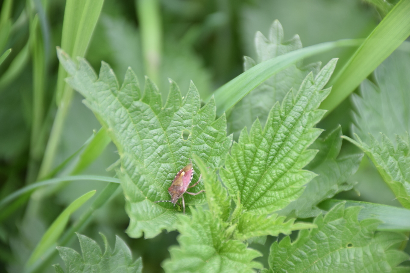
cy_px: 136
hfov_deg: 9.8
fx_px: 2391
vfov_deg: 6.5
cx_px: 205
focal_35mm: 210
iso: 400
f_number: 8
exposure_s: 1/125
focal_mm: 140
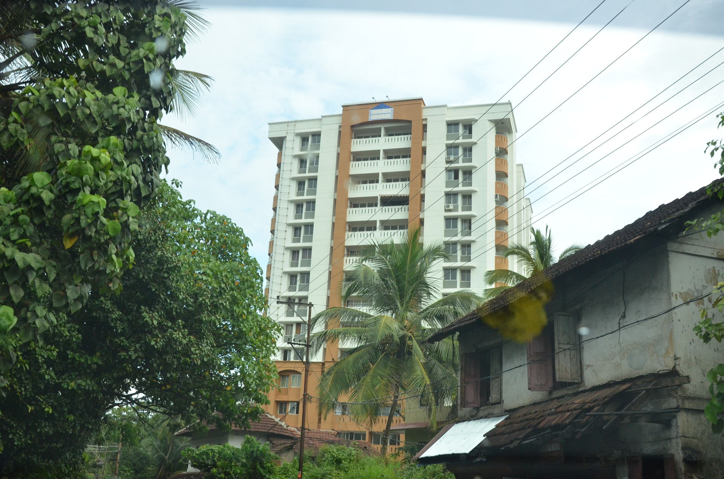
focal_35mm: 38
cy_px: 240
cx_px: 362
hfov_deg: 51.4
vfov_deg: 35.3
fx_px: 753
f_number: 7.1
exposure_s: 1/400
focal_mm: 25
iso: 1000
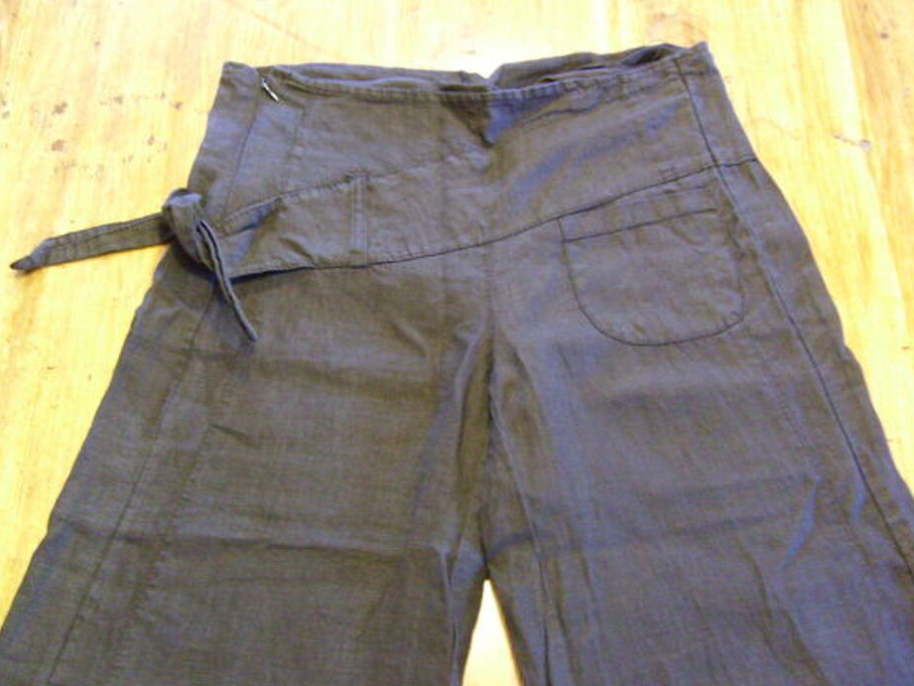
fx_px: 1003
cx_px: 440
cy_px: 352
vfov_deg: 37.7
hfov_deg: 49.0
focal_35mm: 38
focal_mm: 5.8
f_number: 2.8
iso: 200
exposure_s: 1/6
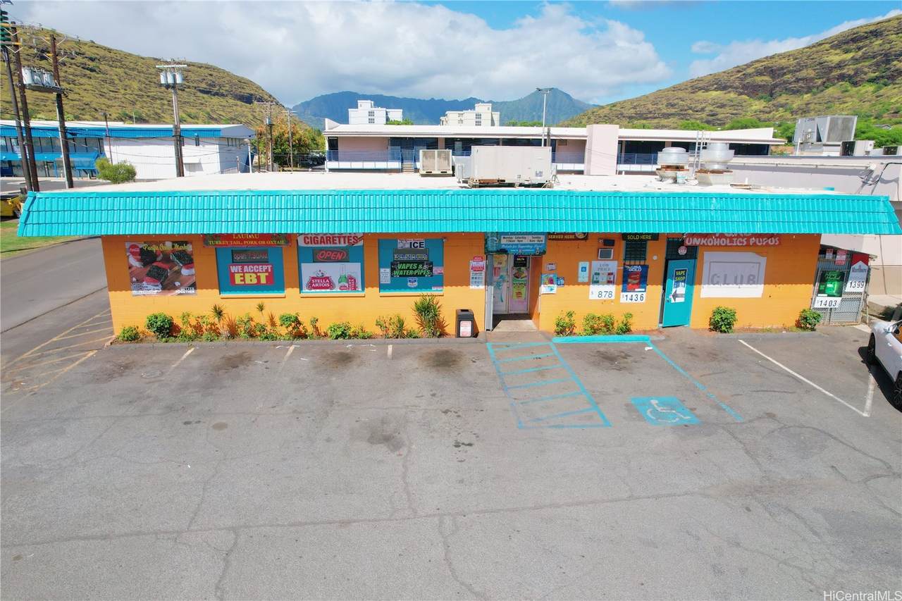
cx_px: 451
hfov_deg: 78.6
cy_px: 300
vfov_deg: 57.2
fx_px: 551
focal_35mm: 22
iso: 130
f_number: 2.8
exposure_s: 1/2500
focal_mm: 8.38
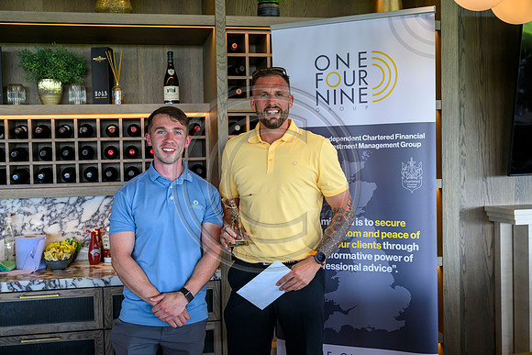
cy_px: 178
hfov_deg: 46.4
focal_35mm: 42
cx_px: 266
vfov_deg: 31.9
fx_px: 621
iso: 2000
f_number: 4.5
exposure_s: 1/320
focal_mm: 42
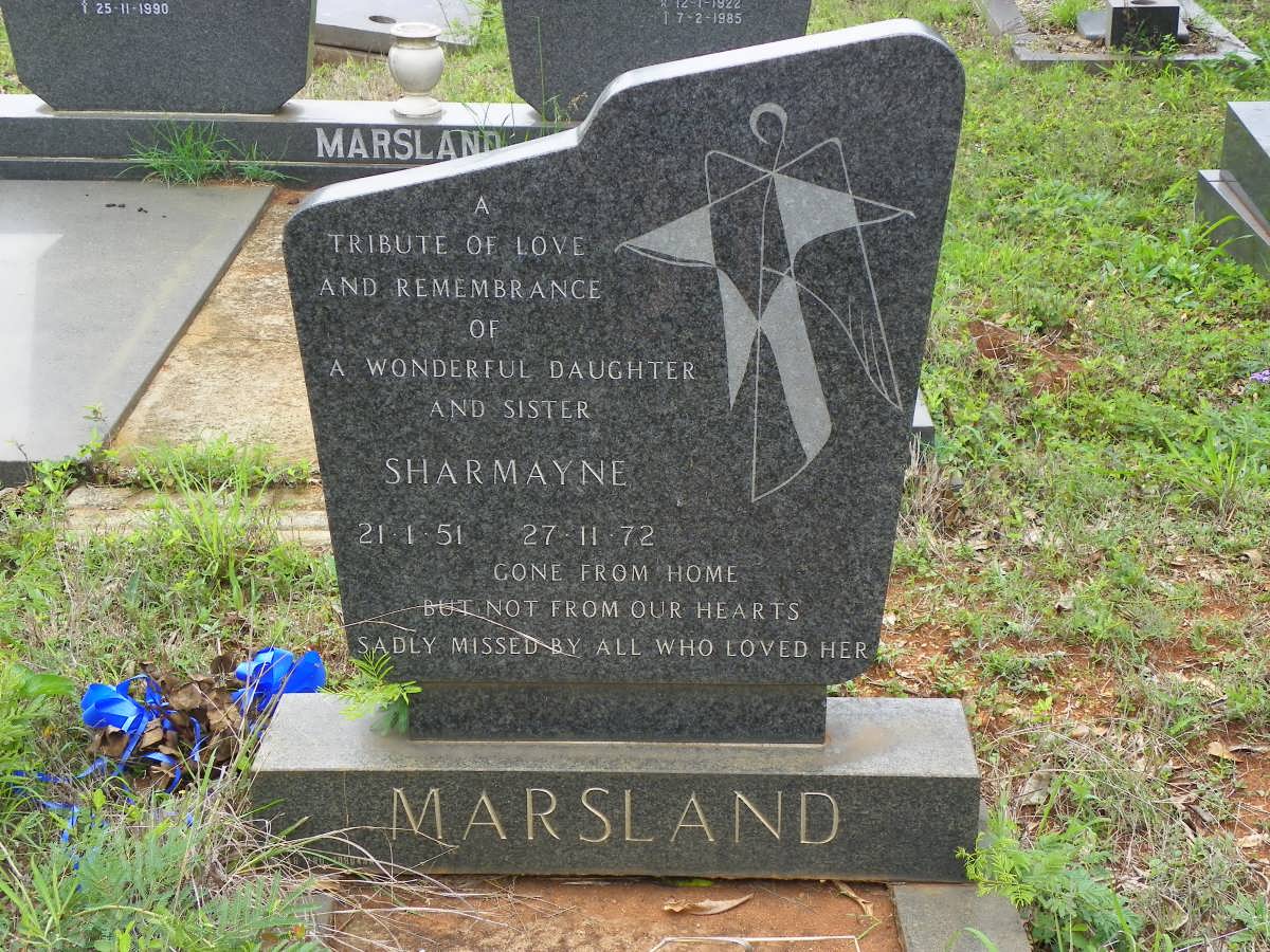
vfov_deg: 23.7
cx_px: 635
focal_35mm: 62
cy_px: 476
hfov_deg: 31.2
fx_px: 2275
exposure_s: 1/160
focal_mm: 11
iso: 64
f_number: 3.5
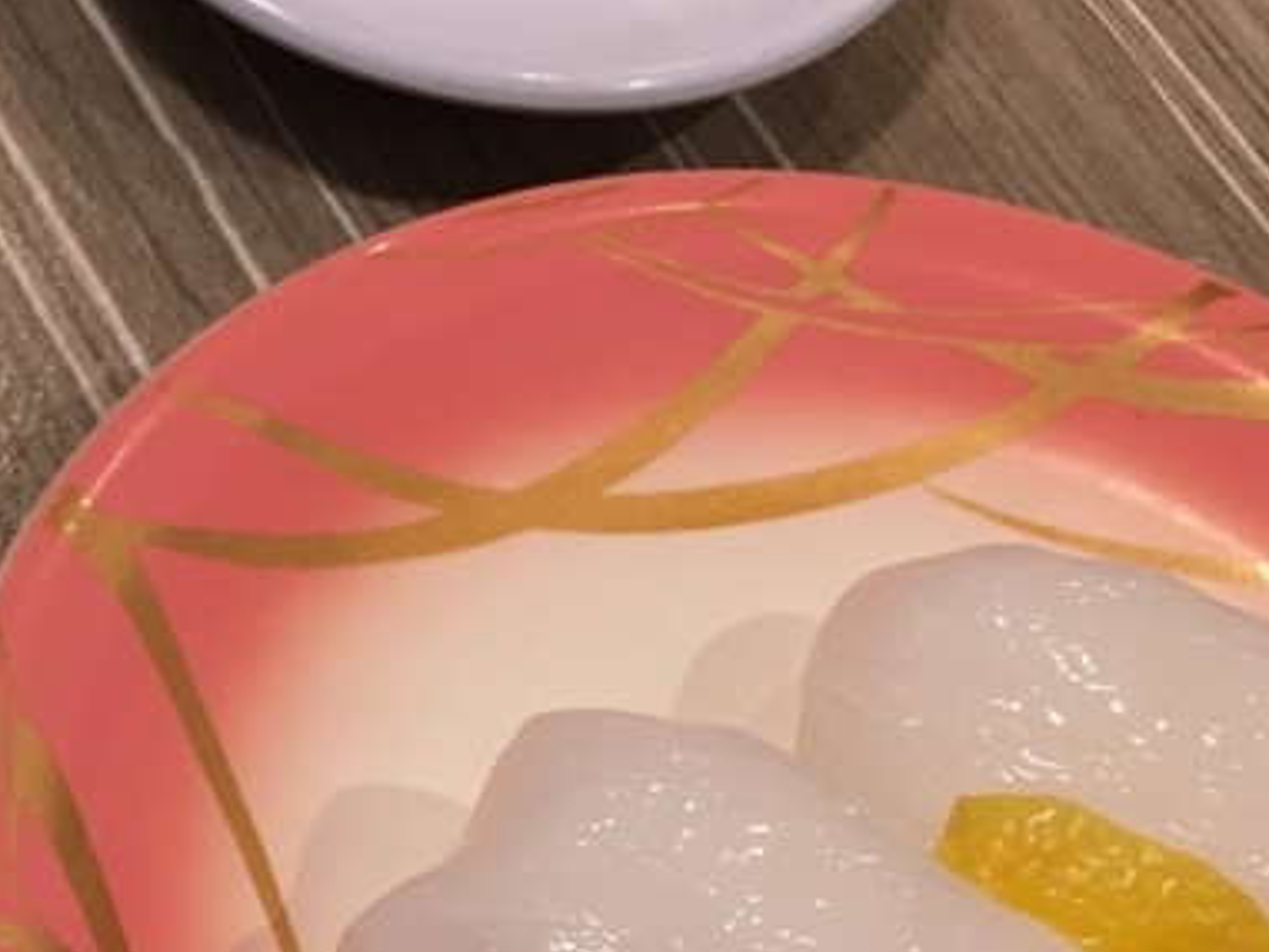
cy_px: 1085
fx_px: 2860
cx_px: -143
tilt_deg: -63.7
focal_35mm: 78
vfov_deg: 18.1
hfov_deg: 23.4
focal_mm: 4.15
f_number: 2.2
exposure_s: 1/33
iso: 160
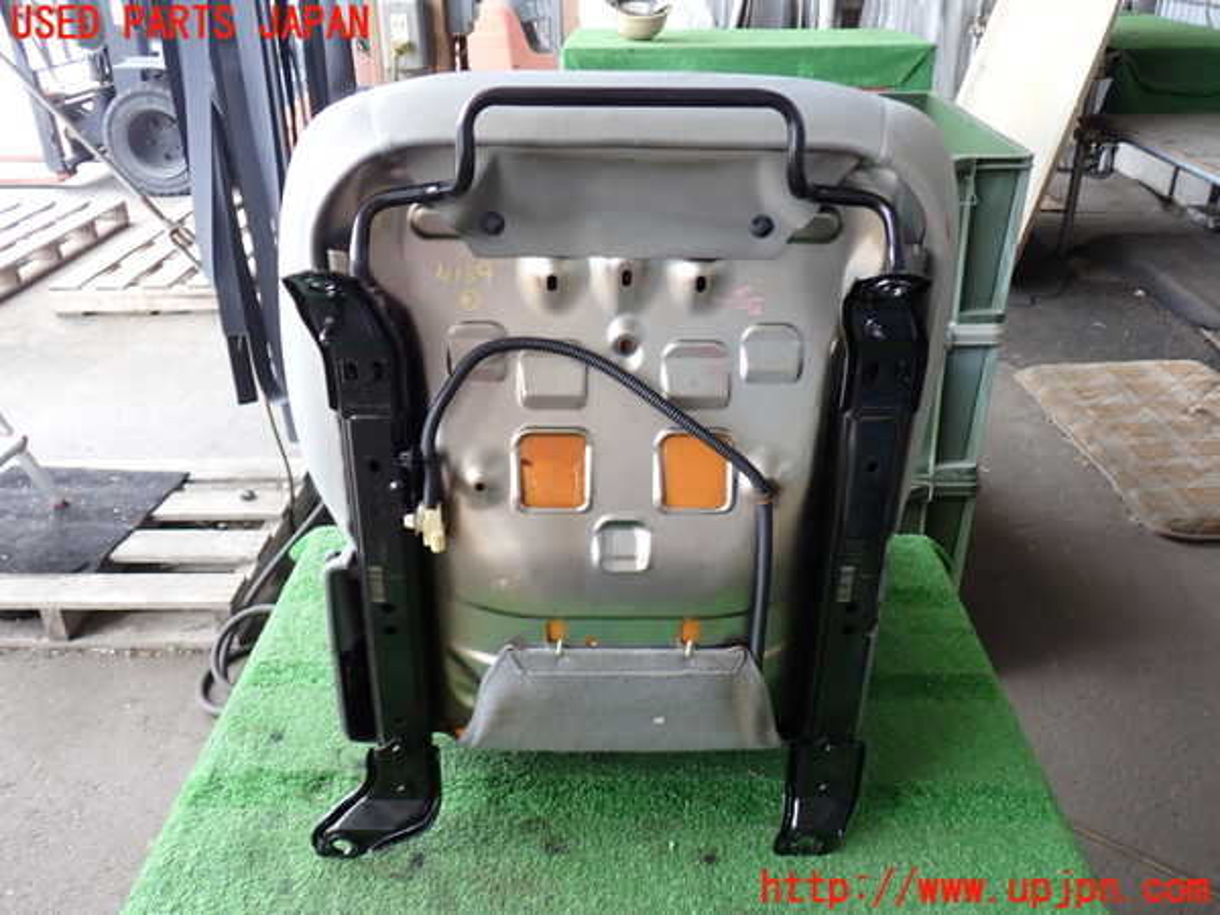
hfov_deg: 60.0
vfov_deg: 46.8
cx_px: 610
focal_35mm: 30
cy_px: 458
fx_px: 1057
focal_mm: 5.4
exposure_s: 1/60
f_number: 2.3
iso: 100
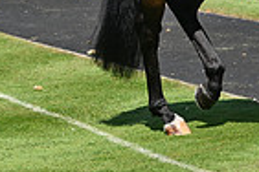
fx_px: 2374
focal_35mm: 330
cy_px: -169
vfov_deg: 4.1
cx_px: 404
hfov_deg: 6.2
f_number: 5.6
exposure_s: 1/2500
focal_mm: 80
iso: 400
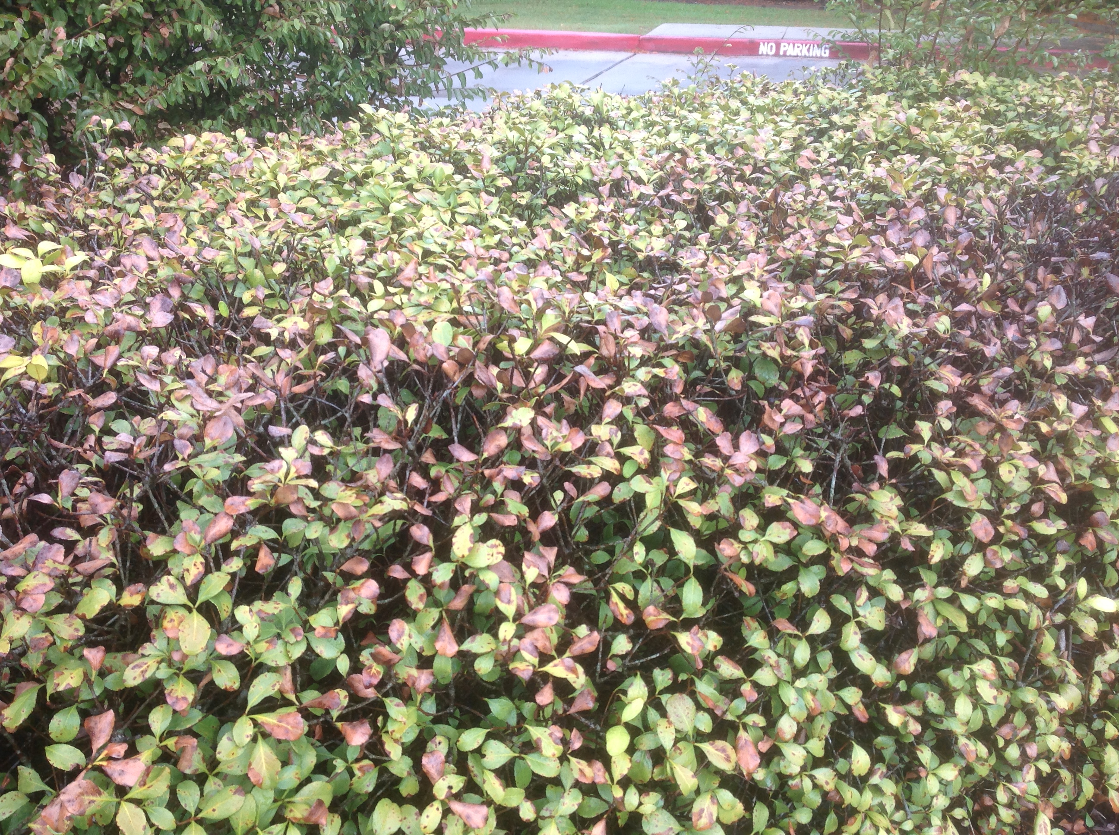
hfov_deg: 52.7
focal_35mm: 35
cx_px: 560
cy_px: 418
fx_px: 1130
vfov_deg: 40.6
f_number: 2.4
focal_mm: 4.28
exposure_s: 1/141
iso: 50
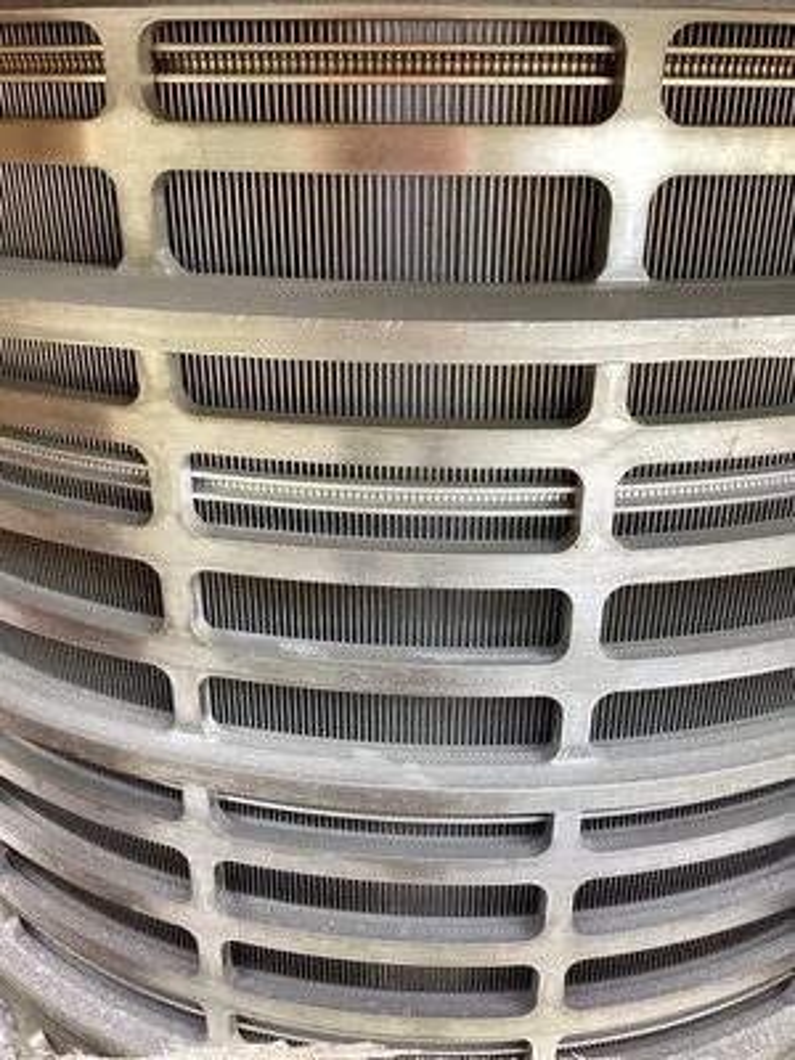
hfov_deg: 45.4
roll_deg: +1.6
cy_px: 530
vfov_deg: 58.4
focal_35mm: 31
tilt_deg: -21.5
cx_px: 398
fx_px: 949
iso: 100
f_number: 2.4
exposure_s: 1/100
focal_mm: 3.3
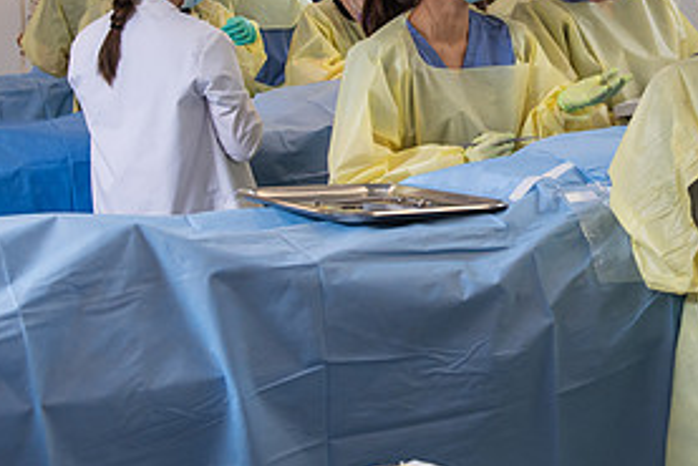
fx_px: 1300
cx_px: 595
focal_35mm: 67
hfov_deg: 29.1
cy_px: 89
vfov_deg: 20.1
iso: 400
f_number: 4.5
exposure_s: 1/200
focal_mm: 32
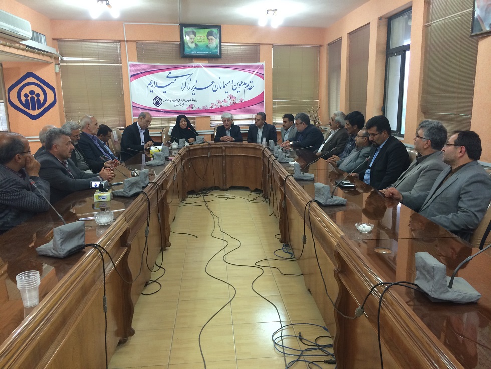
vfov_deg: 46.8
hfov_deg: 60.0
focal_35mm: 30
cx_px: 246
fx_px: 426
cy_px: 184
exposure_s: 1/33
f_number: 2.2
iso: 160
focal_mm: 4.12
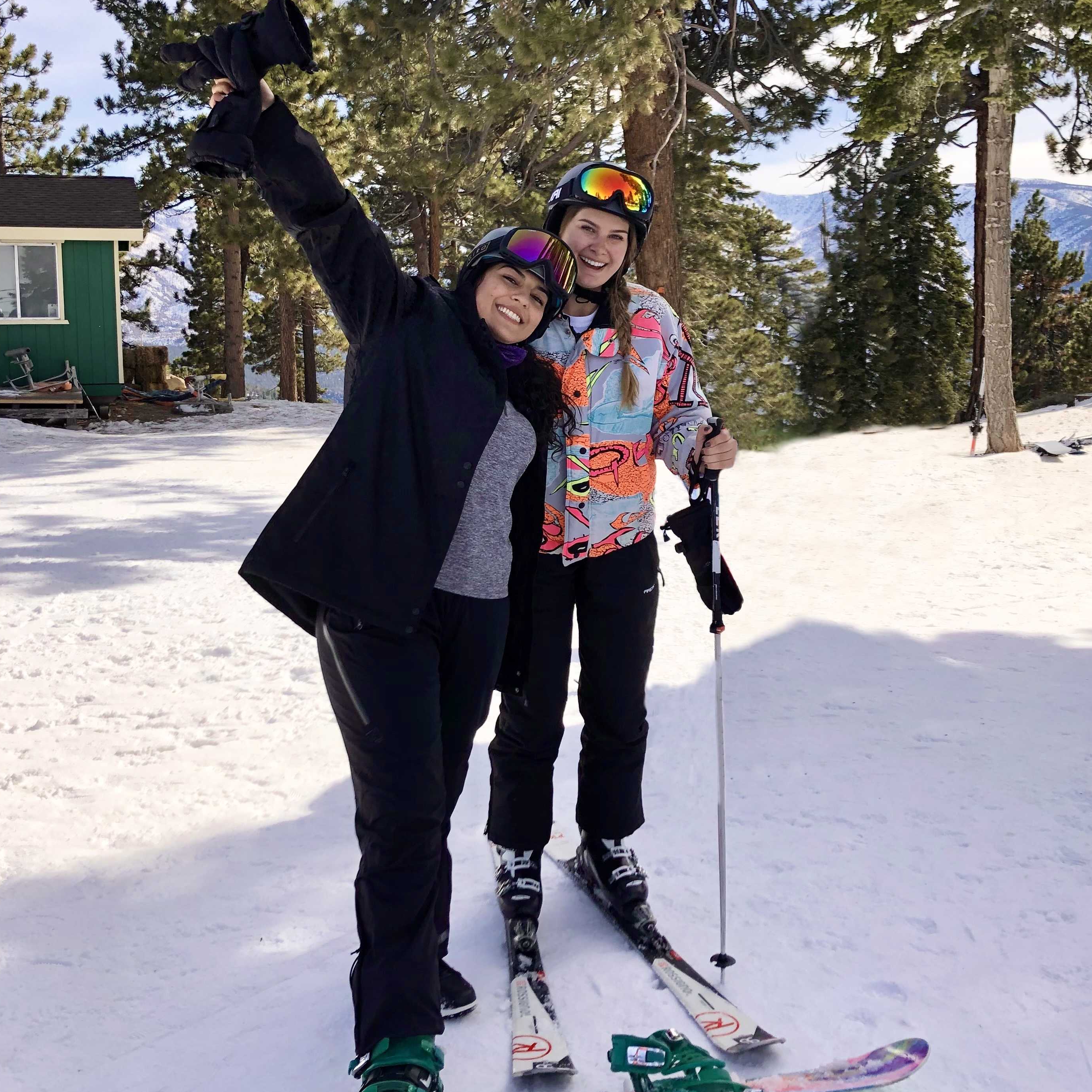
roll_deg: +0.2
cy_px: 457
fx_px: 1285
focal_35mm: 36
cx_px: 591
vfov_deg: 45.9
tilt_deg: -7.7
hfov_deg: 46.0
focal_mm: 3.99
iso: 20
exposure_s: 1/960
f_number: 1.8
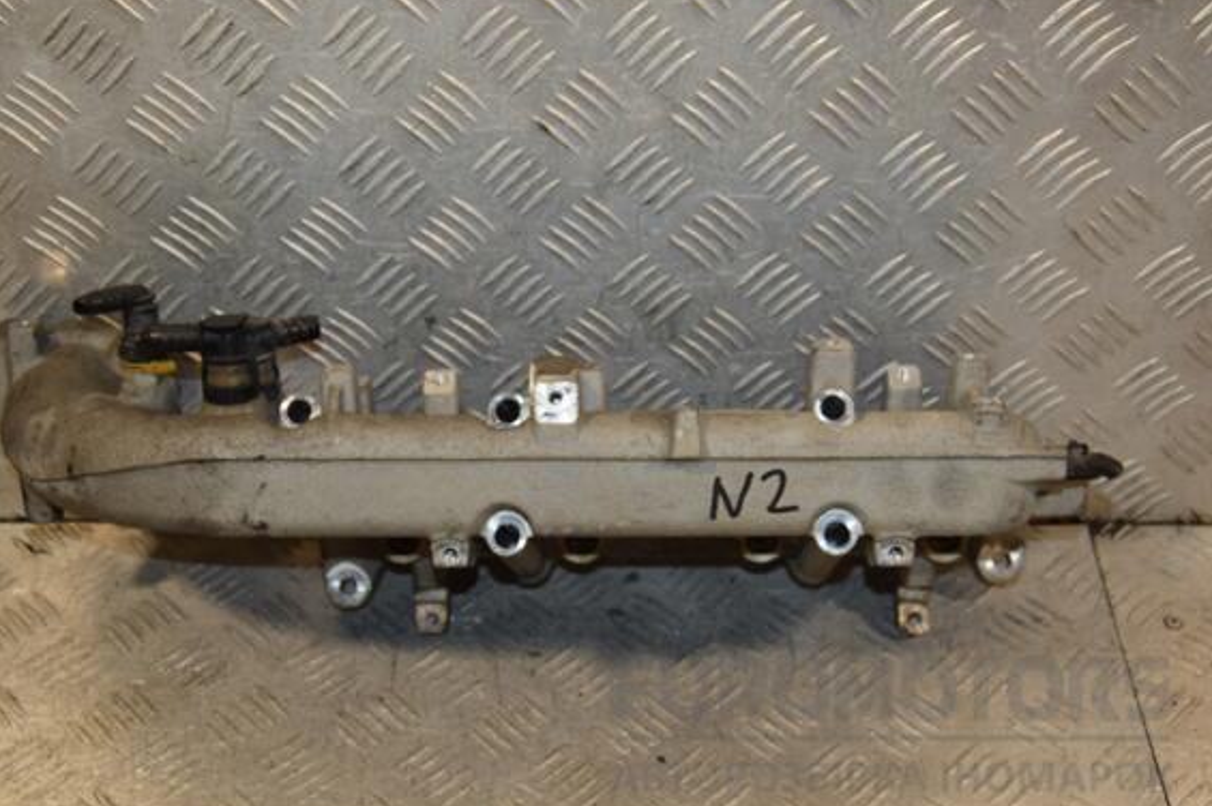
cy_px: 403
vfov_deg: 26.5
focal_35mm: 51
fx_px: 1716
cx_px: 571
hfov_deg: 38.9
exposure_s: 1/200
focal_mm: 32
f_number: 5
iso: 800
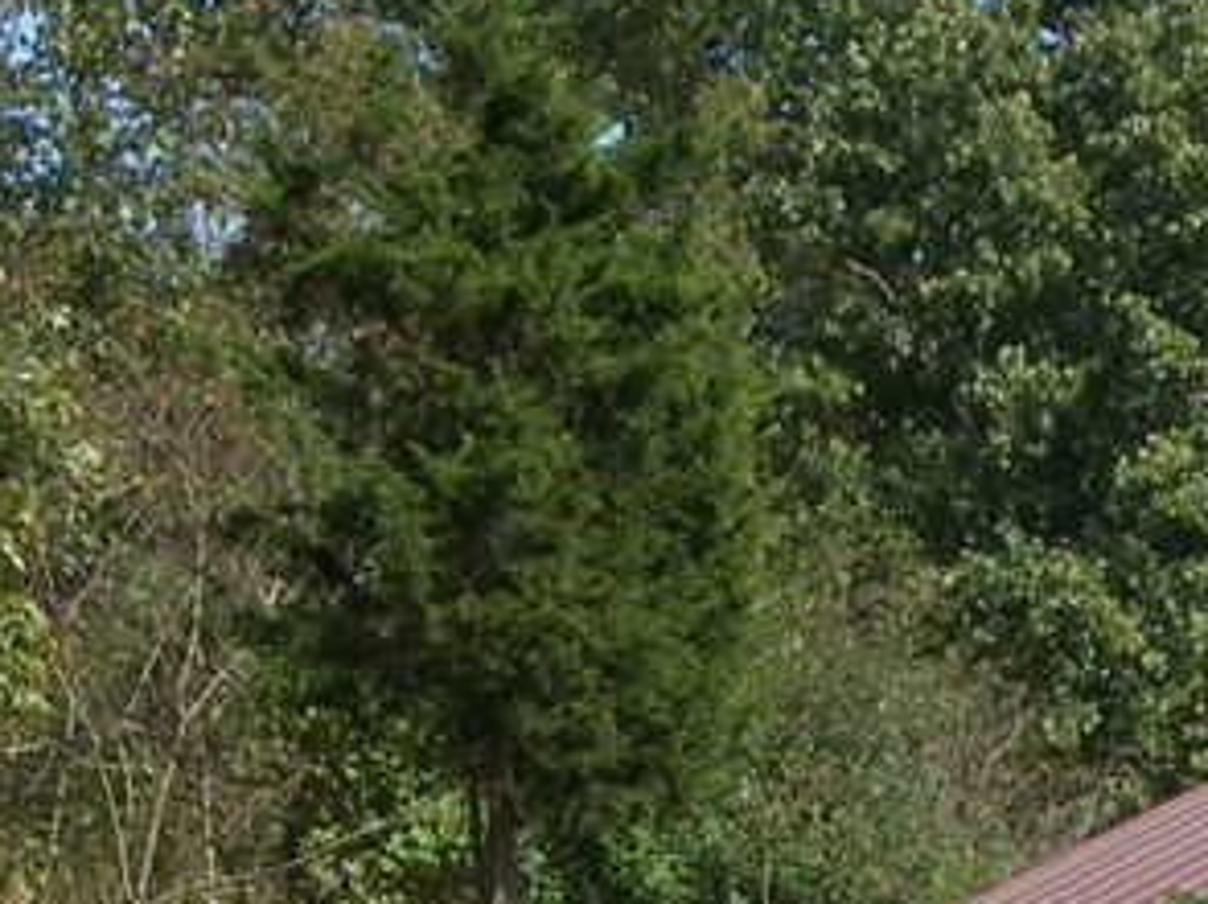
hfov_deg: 14.3
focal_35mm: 136
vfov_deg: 10.7
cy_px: 1130
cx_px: 1208
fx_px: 4742
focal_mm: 6.4
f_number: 3.9
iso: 64
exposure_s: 1/500
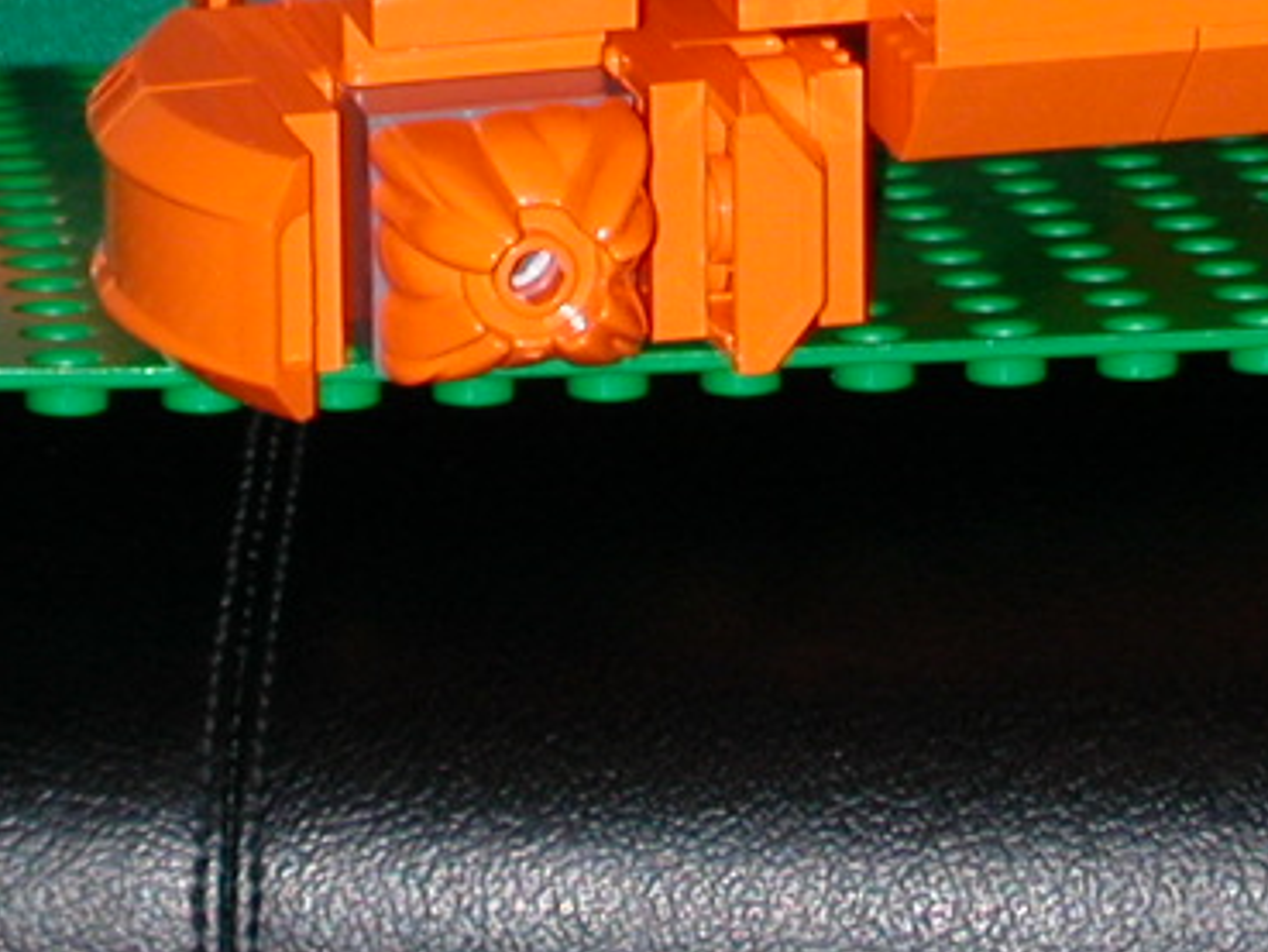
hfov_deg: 6.4
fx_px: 11286
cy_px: -168
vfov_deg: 4.8
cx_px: 986
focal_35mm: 308
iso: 100
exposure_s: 1/59.9
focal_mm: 16.8
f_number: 4.8
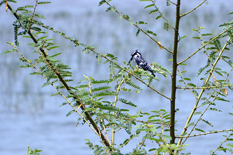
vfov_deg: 4.6
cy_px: 78
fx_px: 1941
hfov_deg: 6.9
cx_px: 116
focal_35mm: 300
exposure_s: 1/1250
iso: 320
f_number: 6.3
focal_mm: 300
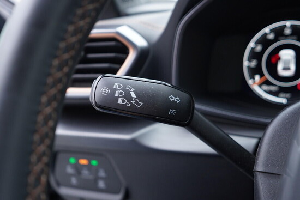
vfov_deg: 36.9
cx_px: 150
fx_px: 300
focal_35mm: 36
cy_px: 100
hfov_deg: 53.1
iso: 250
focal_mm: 24
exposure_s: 1/40
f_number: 2.8
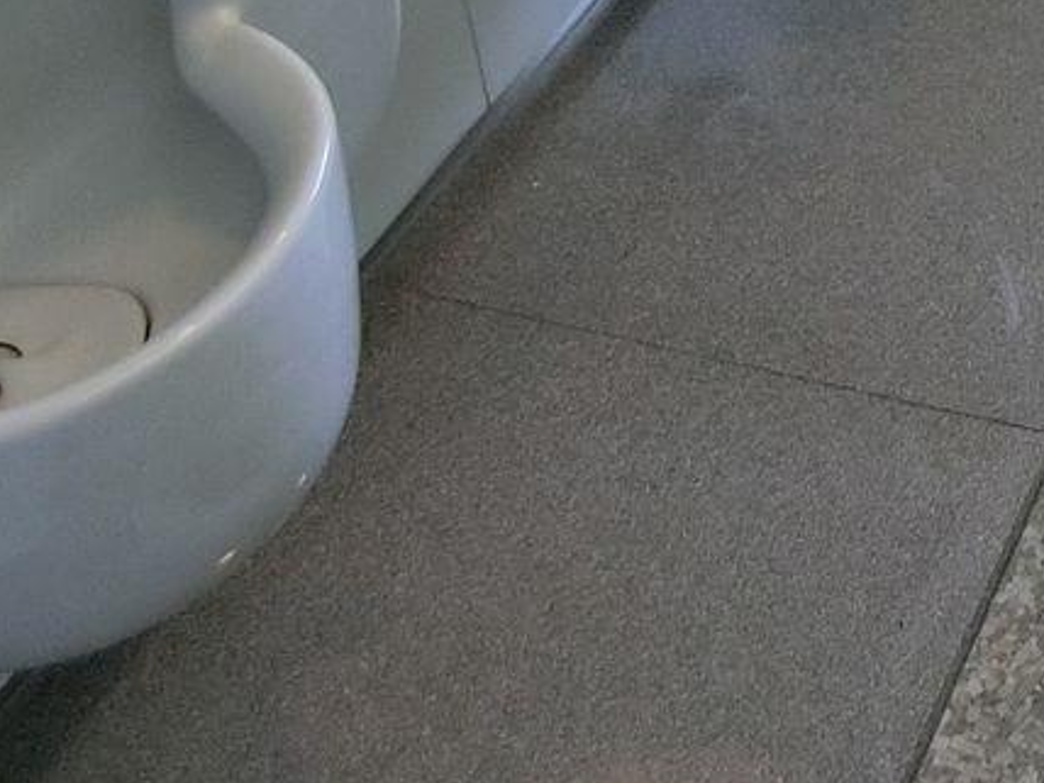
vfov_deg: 17.8
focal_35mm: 71
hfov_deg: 23.2
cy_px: -498
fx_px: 2141
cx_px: 1473
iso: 400
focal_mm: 4.06
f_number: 2.7
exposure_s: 1/125
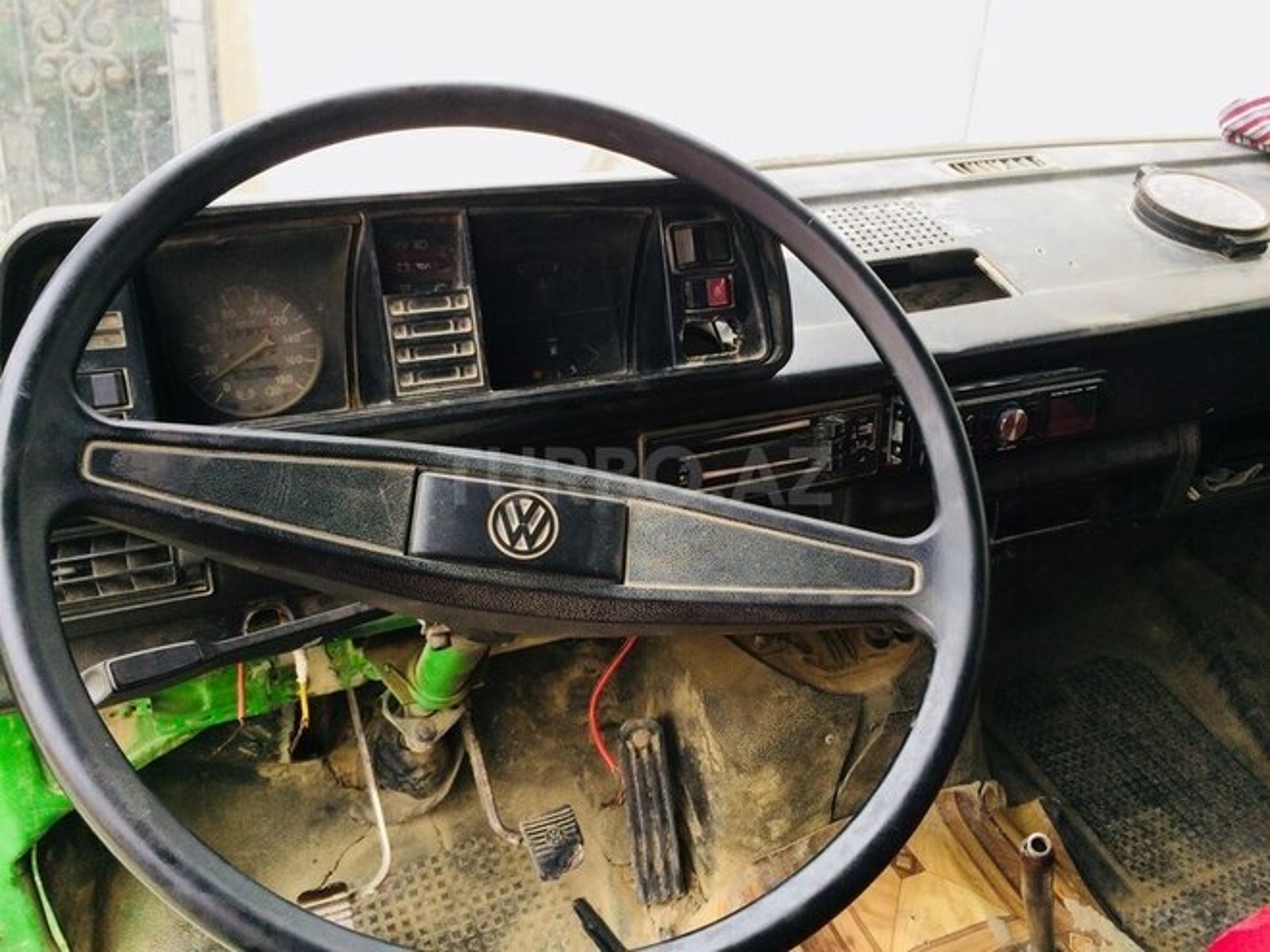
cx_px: 635
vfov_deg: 48.2
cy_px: 476
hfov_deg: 61.7
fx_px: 1064
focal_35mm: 29
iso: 64
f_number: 2.2
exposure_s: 1/100
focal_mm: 4.15
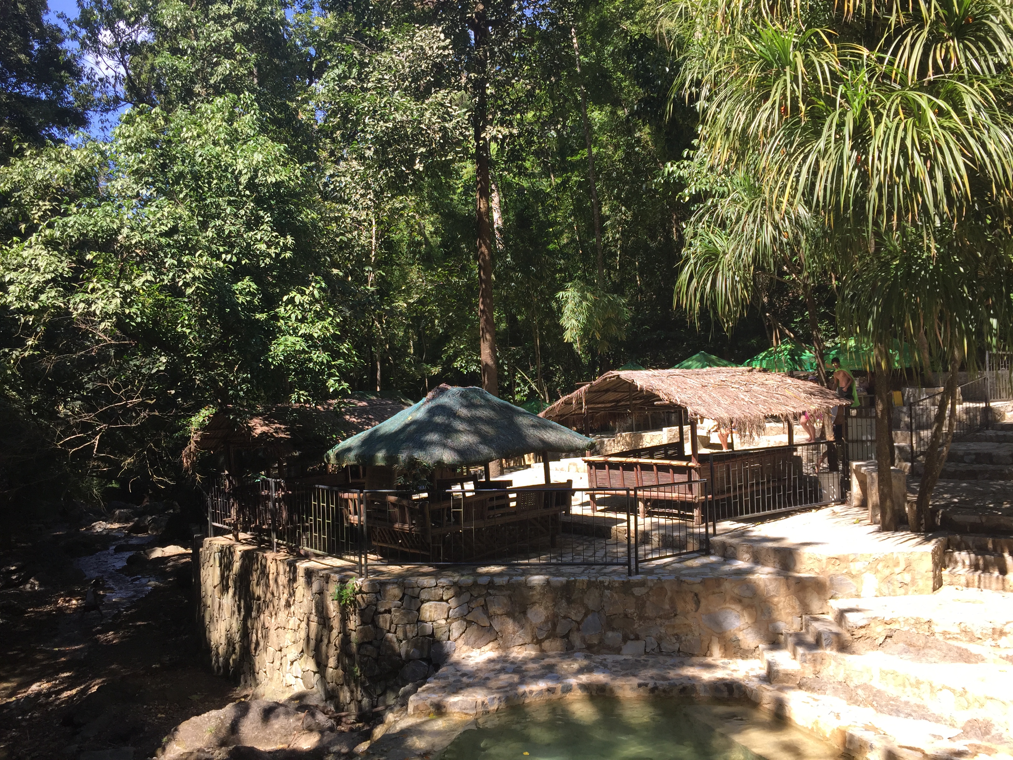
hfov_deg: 61.7
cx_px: 506
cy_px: 380
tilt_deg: +0.9
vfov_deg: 48.2
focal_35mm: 29
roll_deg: +0.8
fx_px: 849
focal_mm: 4.15
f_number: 2.2
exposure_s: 1/534
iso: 32
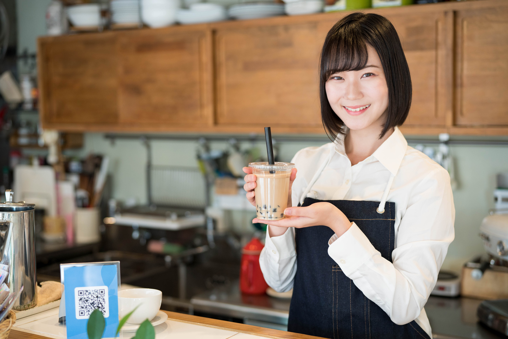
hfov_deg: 39.6
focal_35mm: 50
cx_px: 254
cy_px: 170
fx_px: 705
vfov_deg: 27.0
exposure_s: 1/250
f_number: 1.8
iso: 640
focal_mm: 50
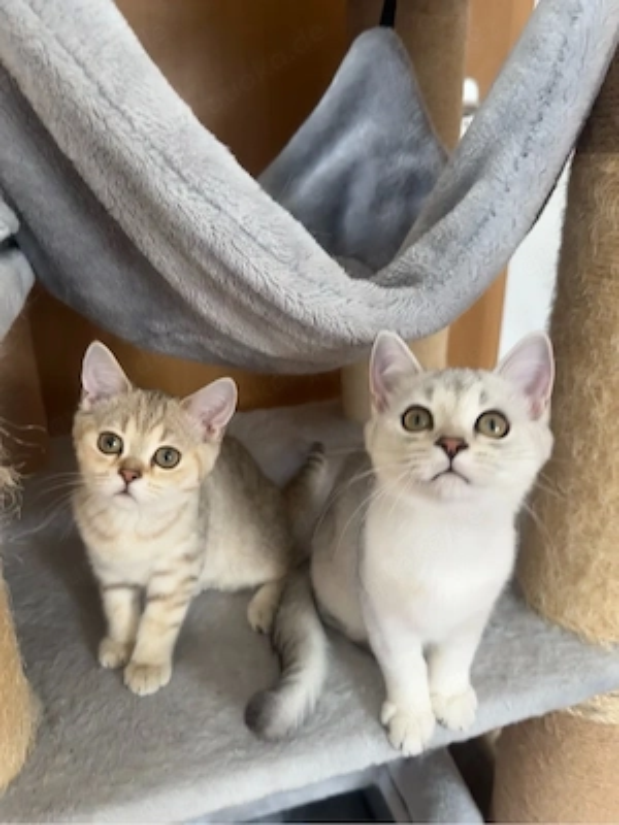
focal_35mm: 24
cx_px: 310
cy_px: 412
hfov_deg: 56.8
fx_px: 572
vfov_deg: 71.6
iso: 250
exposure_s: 1/89
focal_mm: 6.86
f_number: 1.78
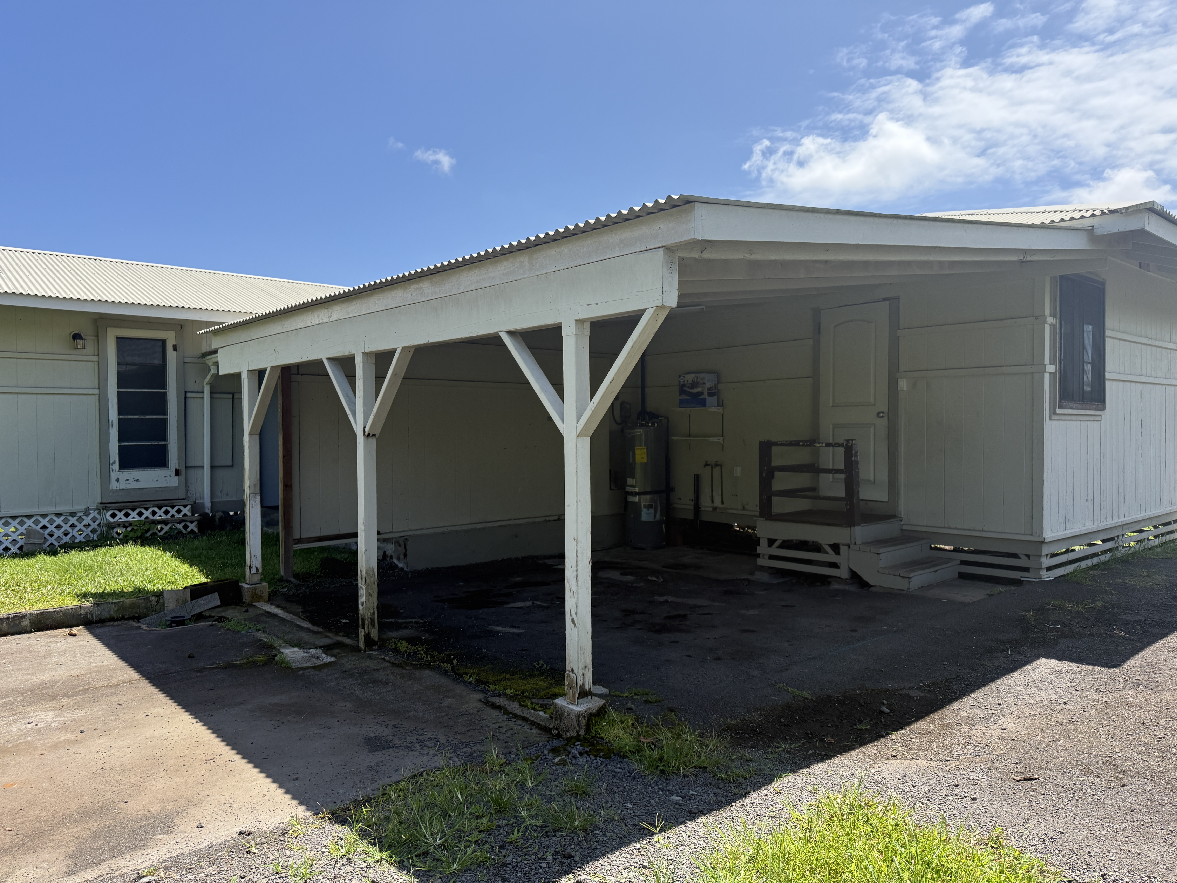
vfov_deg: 56.8
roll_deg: +0.2
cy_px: 442
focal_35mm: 24
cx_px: 588
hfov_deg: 71.6
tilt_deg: -1.1
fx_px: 816
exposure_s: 1/4167
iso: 100
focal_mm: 6.76
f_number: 1.78
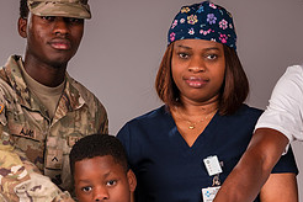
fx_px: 2020
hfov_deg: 8.6
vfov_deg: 5.7
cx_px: 160
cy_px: 196
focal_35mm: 240
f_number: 2.8
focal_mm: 85
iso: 50
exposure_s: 1/400
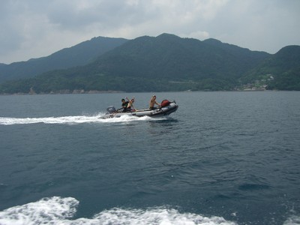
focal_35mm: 38
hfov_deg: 49.0
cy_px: 112
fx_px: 329
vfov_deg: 37.7
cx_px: 150
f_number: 5.6
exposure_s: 1/500
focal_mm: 7.9
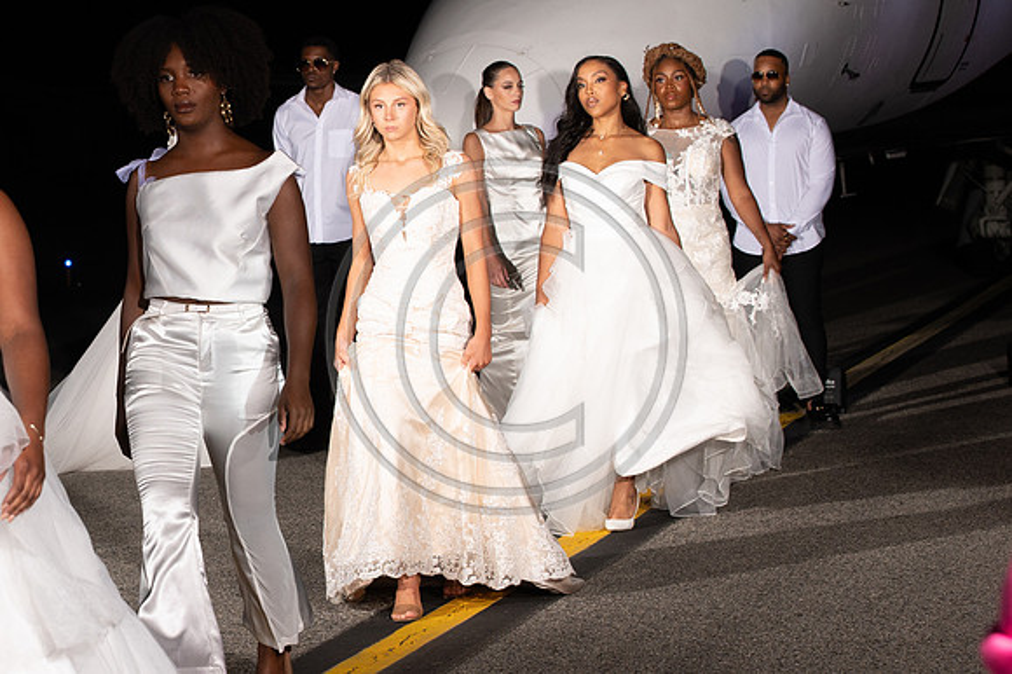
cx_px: 17
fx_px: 3867
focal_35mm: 138
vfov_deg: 10.0
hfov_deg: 14.7
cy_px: 346
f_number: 6.3
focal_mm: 70
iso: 1000
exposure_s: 1/200
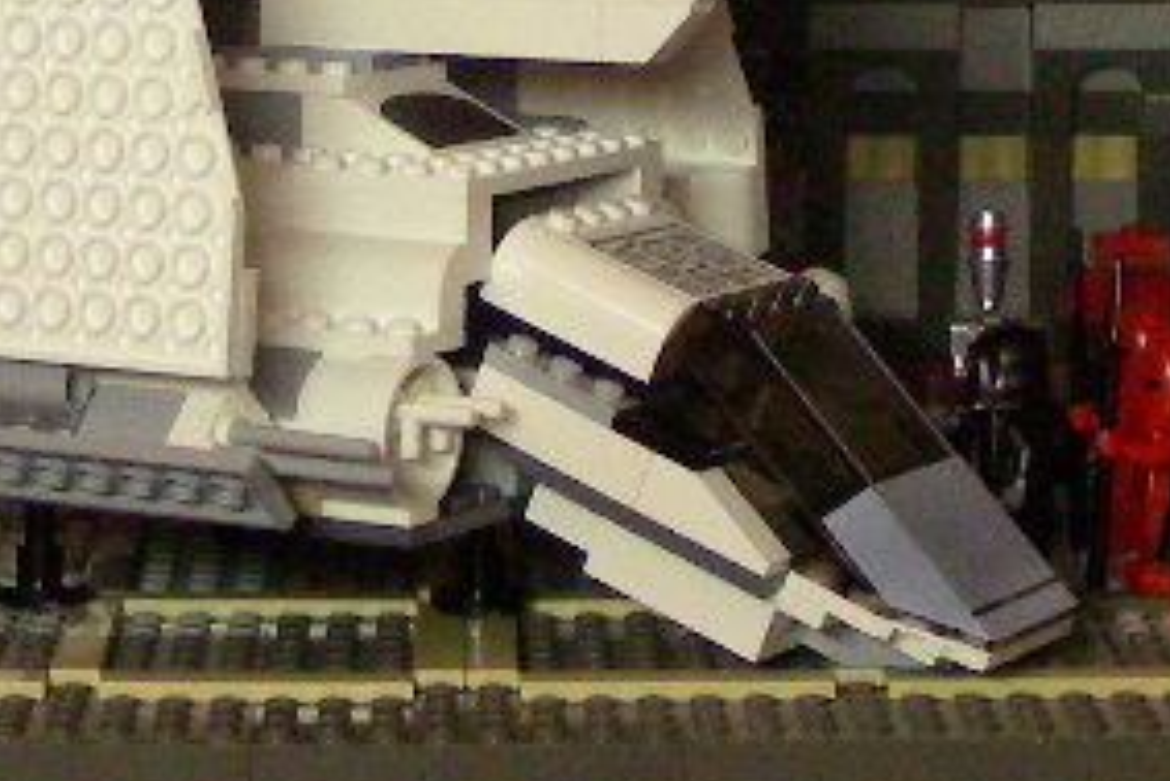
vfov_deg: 9.5
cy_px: -149
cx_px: 723
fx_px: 4650
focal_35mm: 143
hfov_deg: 14.3
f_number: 3.5
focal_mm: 6.3
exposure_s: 1/22
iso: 400
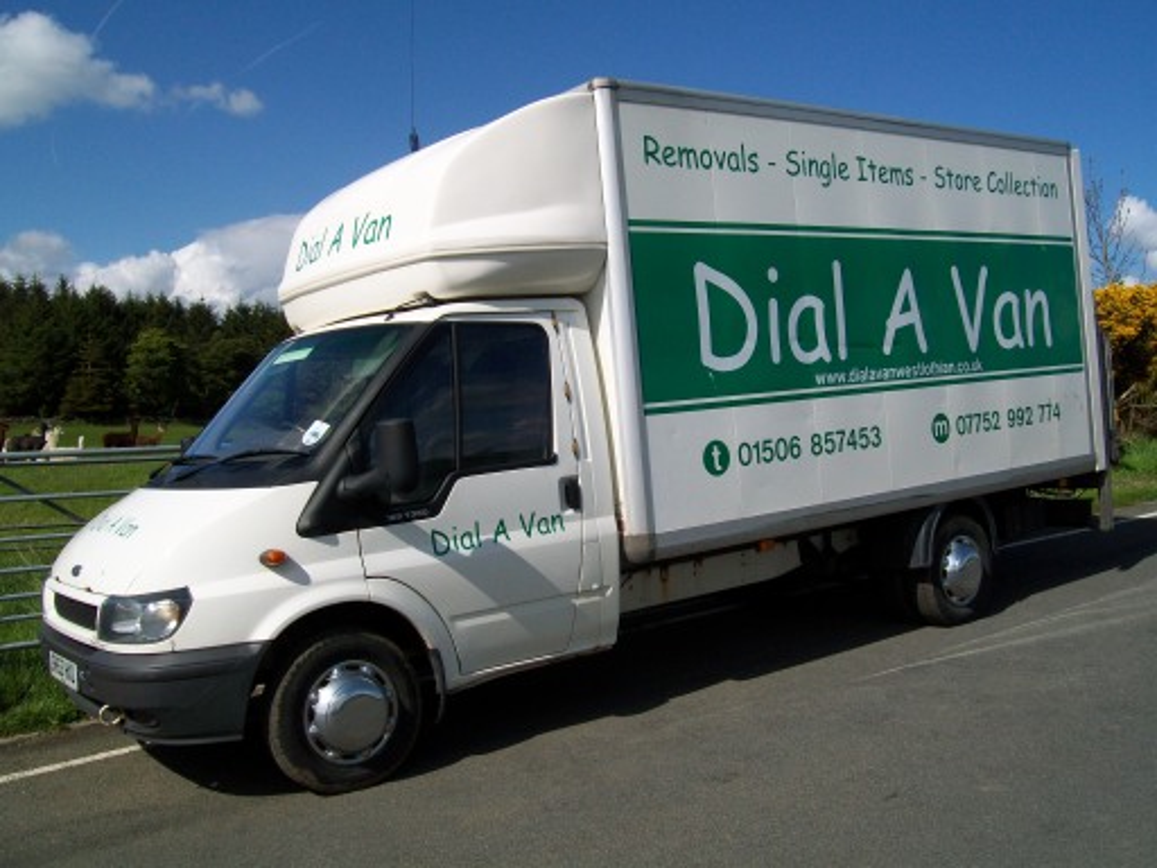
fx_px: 1136
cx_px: 578
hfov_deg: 54.0
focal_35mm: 34
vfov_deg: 41.8
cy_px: 434
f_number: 4.9
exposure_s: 1/800
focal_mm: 6.1
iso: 64
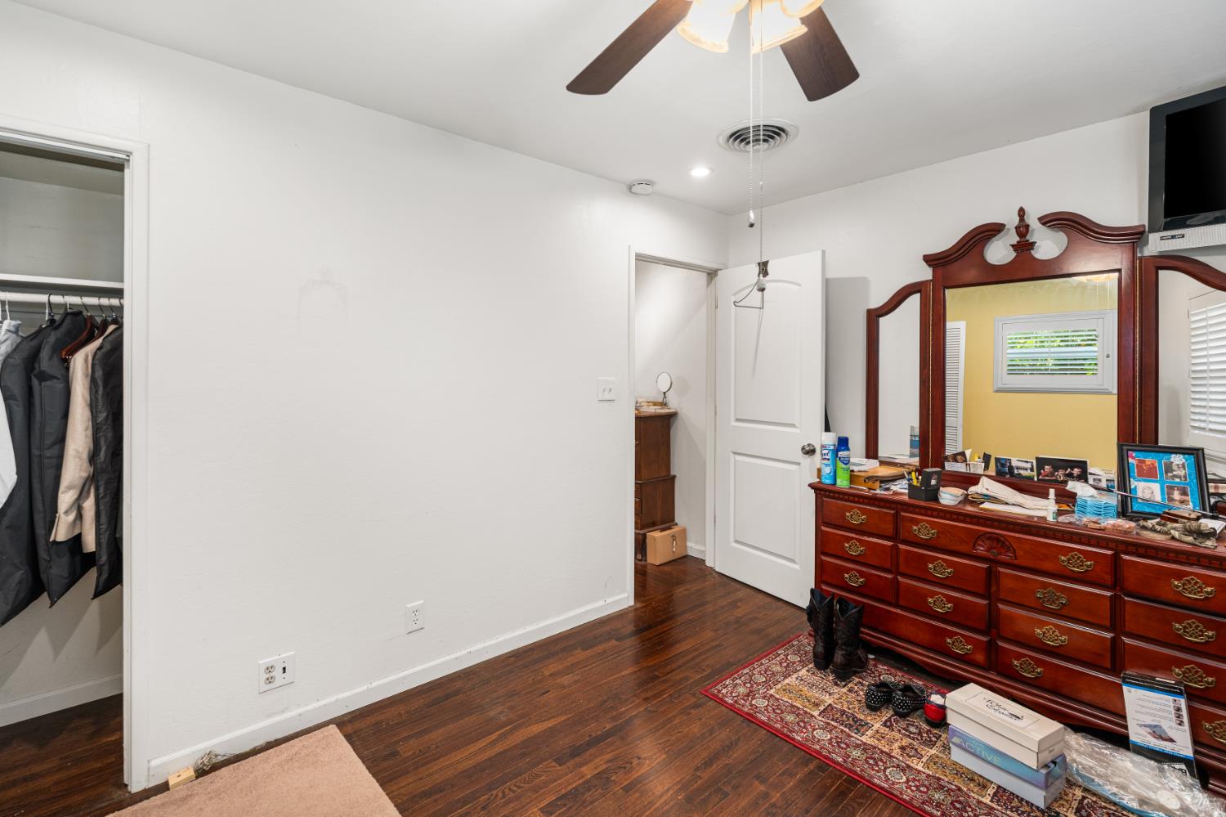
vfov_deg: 73.7
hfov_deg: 96.8
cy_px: 408
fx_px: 545
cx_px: 613
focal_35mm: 16
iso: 250
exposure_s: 1/13
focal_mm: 16
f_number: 4
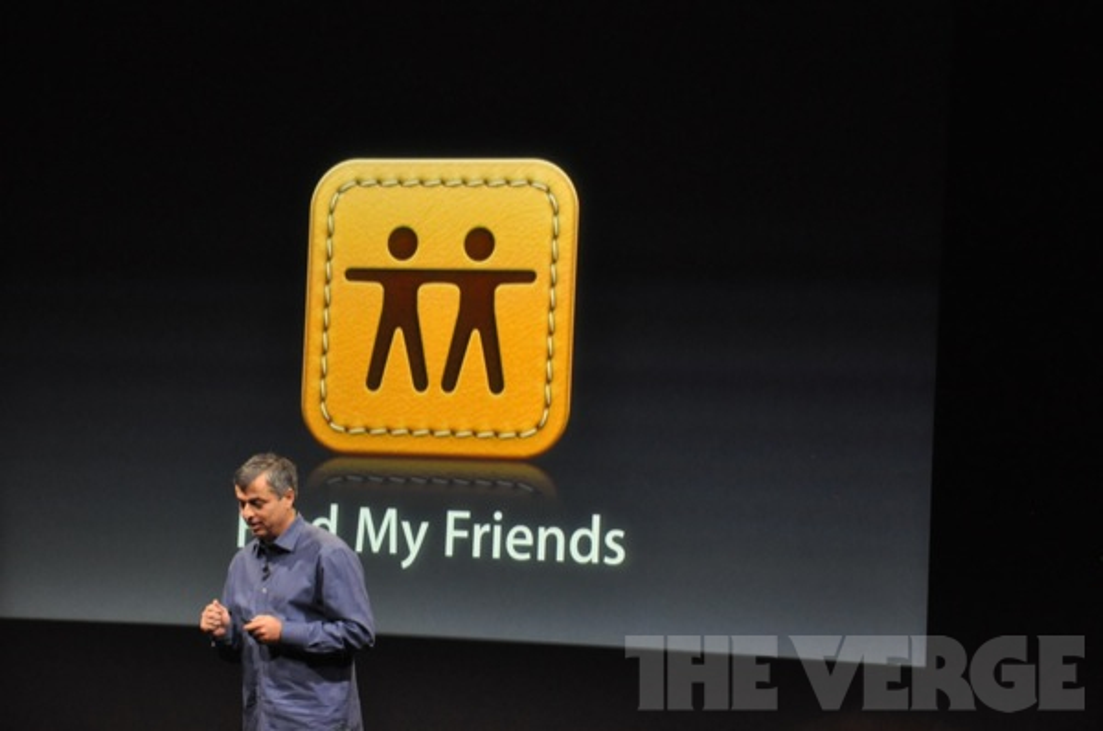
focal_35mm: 120
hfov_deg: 17.1
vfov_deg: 11.4
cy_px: 366
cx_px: 552
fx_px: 3671
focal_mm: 80
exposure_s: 1/160
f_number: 5
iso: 2500
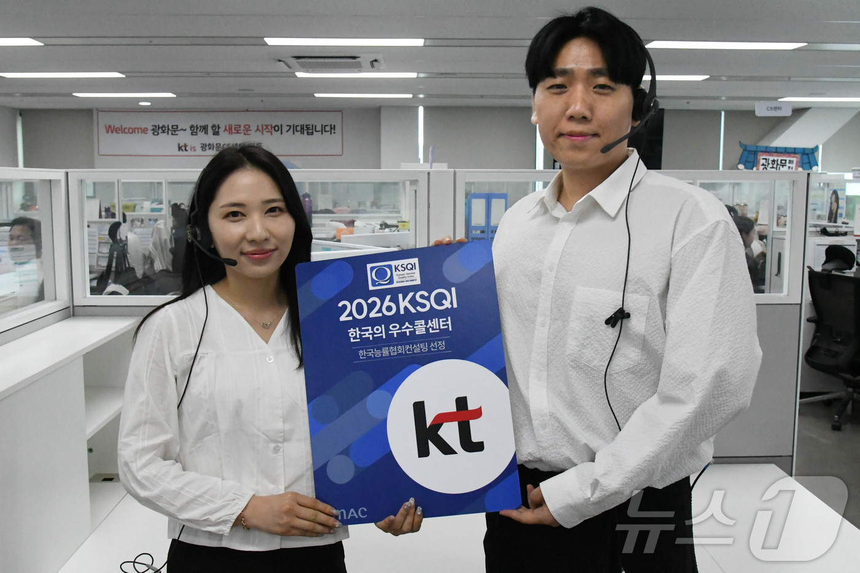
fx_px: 860
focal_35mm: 36
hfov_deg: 53.1
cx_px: 430
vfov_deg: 36.9
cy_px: 286
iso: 12800
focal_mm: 24
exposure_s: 1/1000
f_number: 5.6
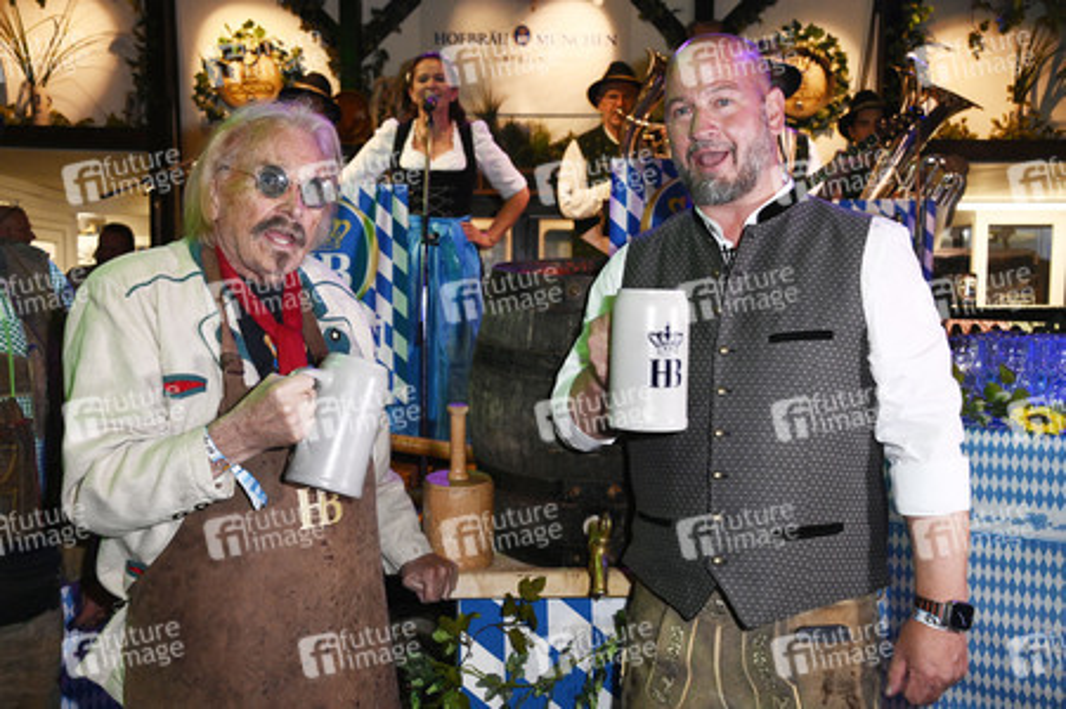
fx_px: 1184
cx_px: 533
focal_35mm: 40
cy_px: 354
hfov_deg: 48.5
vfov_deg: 33.4
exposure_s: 1/200
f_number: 5.6
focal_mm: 40
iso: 3200
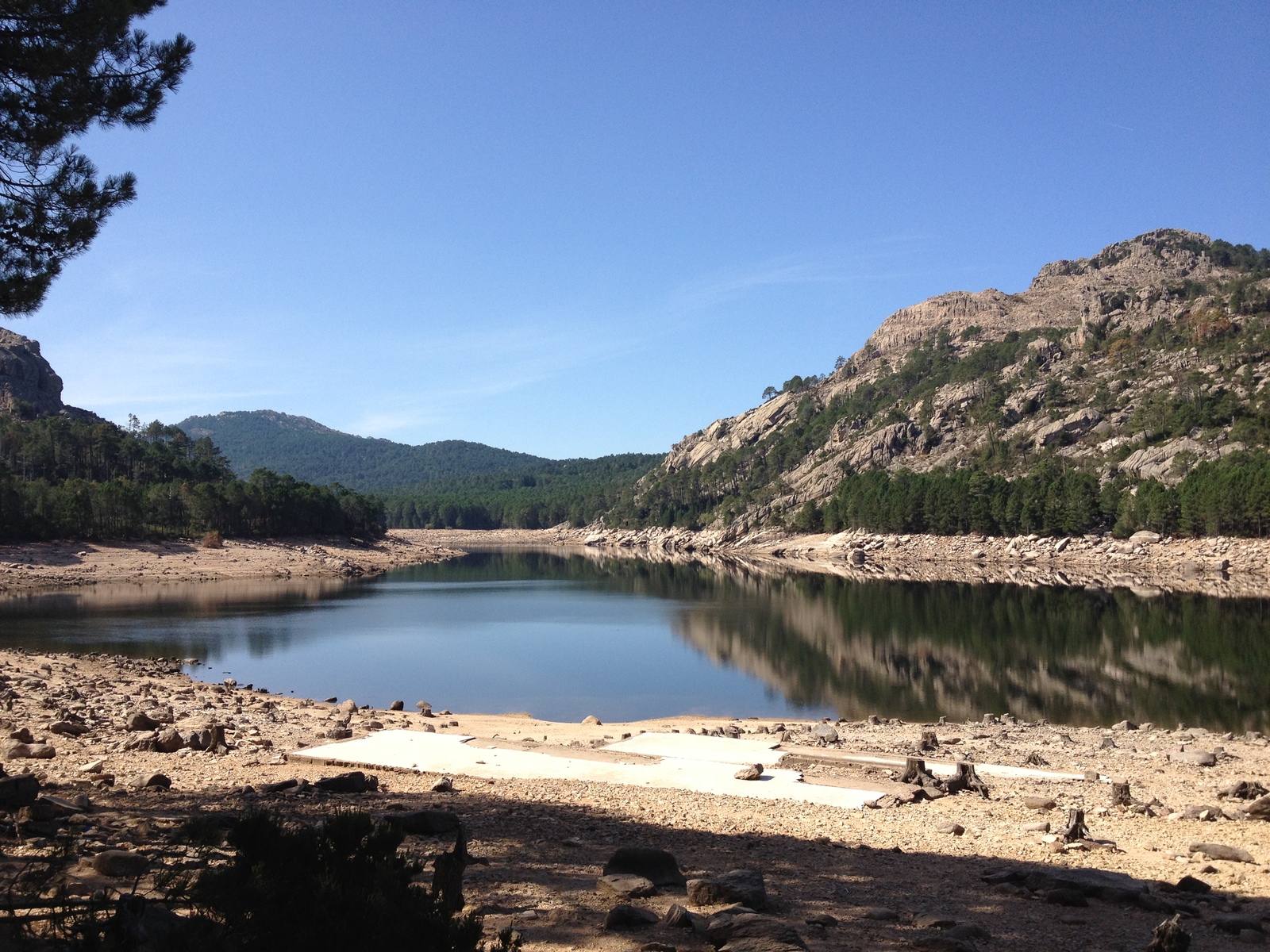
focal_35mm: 35
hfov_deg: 52.6
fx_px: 1284
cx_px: 635
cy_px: 476
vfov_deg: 40.7
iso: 64
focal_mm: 4.28
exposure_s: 1/1416
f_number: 2.4
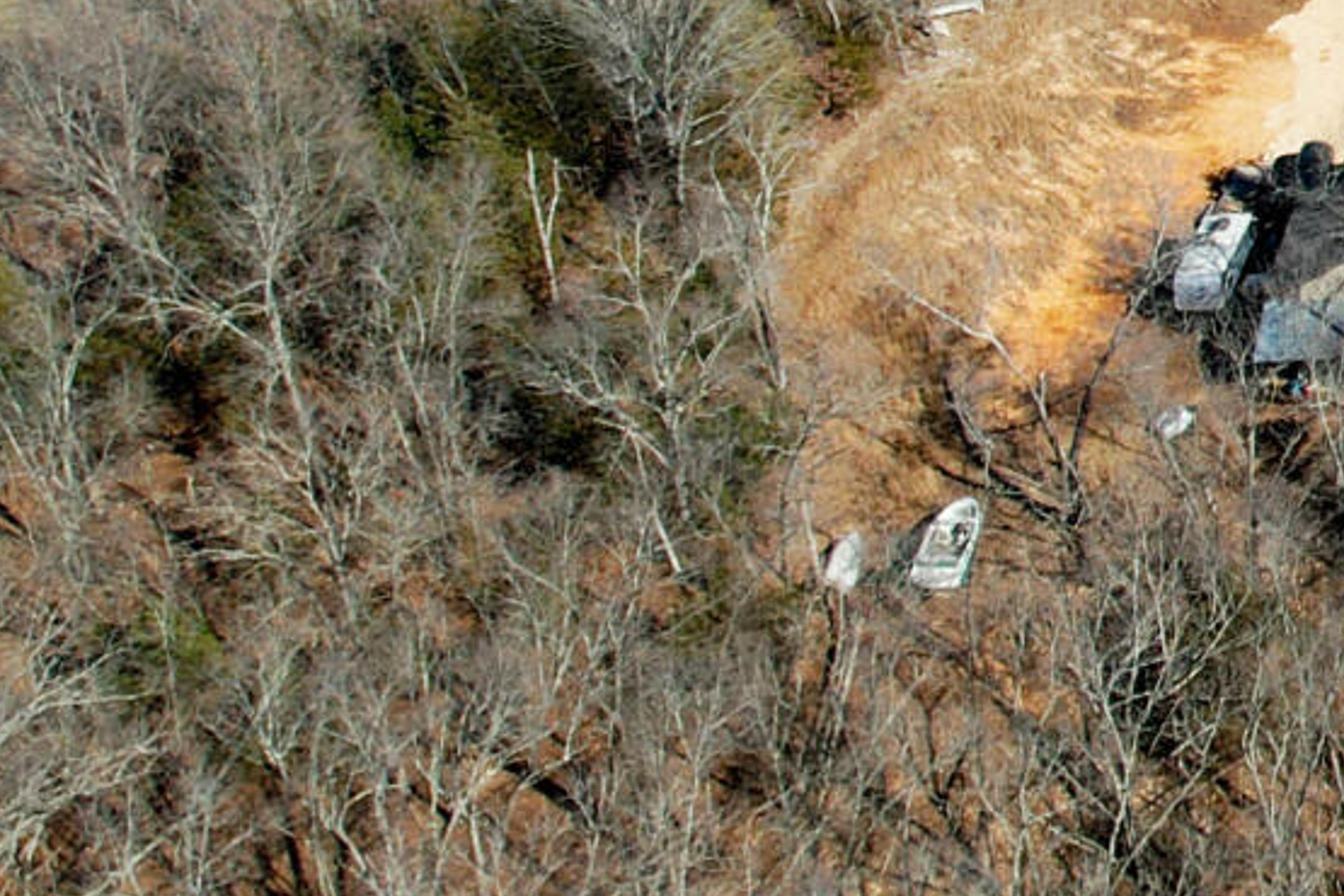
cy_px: -312
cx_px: 2976
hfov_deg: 13.6
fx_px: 4442
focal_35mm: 119
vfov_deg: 11.2
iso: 200
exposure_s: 1/100
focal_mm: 8.38
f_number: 2.8
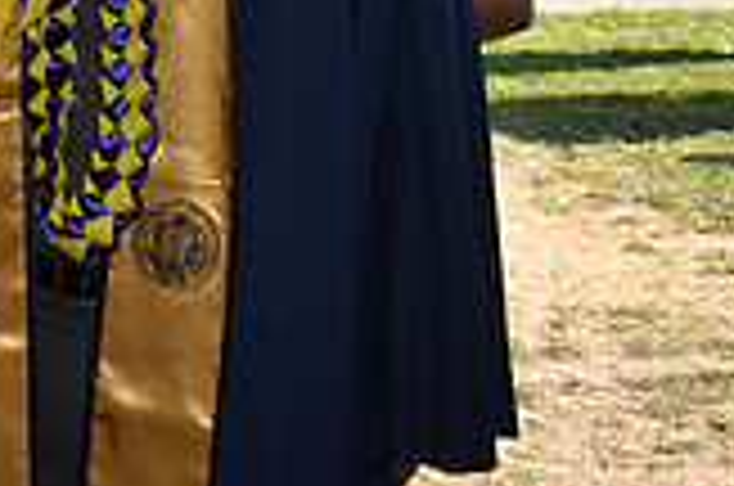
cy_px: -90
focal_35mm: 96
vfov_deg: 13.8
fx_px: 1953
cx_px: -239
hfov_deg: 19.5
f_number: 4
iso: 100
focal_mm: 18
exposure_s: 1/250
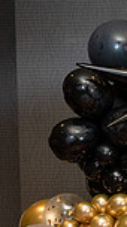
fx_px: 686
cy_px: 234
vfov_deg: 18.3
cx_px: 432
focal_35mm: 114
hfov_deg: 8.2
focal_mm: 28
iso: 1000
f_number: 3.5
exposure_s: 1/125
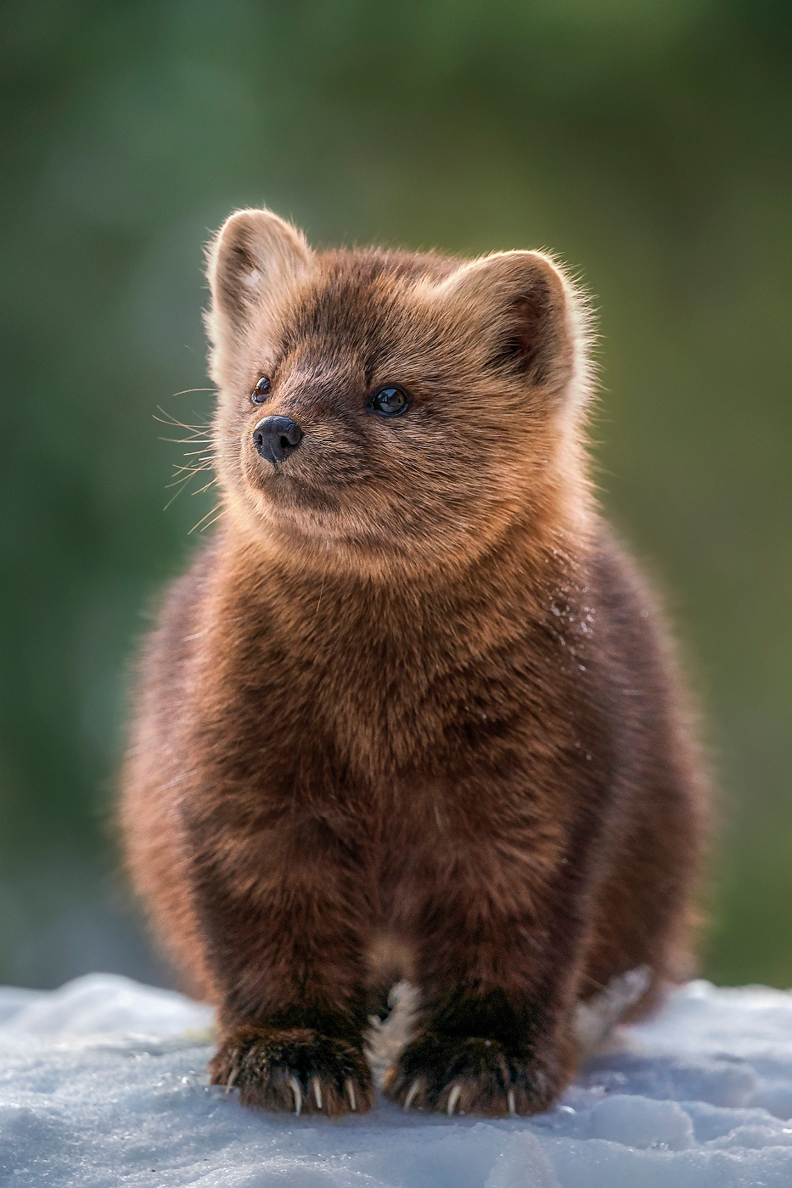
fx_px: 13202
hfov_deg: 3.4
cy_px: 594
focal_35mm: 400
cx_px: 396
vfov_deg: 5.2
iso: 640
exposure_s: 1/250
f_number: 7.1
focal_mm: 400
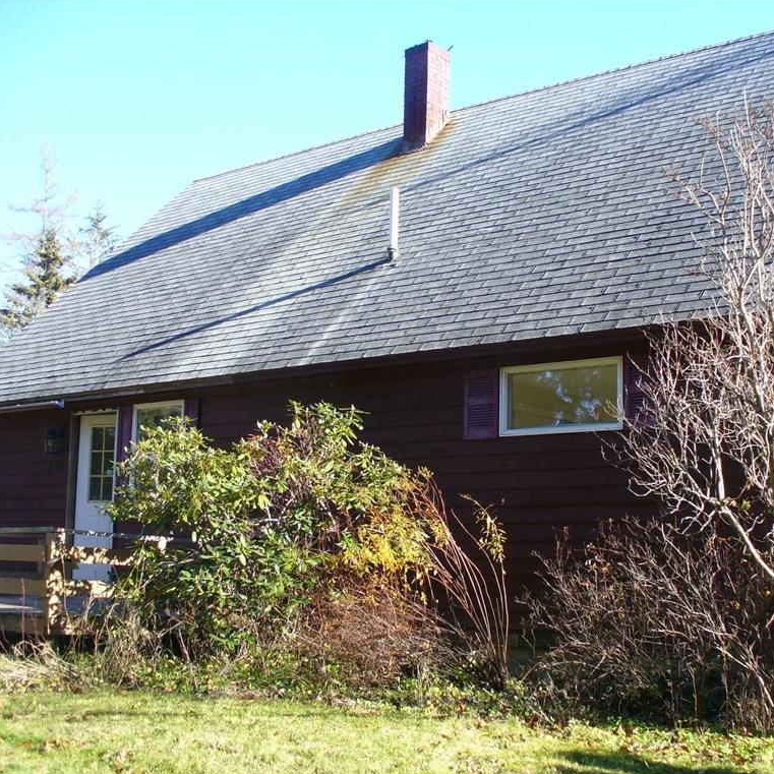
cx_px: 455
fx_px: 1113
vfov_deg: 38.3
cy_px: 386
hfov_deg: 38.2
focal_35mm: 44
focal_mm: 6.1
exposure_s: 1/250
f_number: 2.8
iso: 80
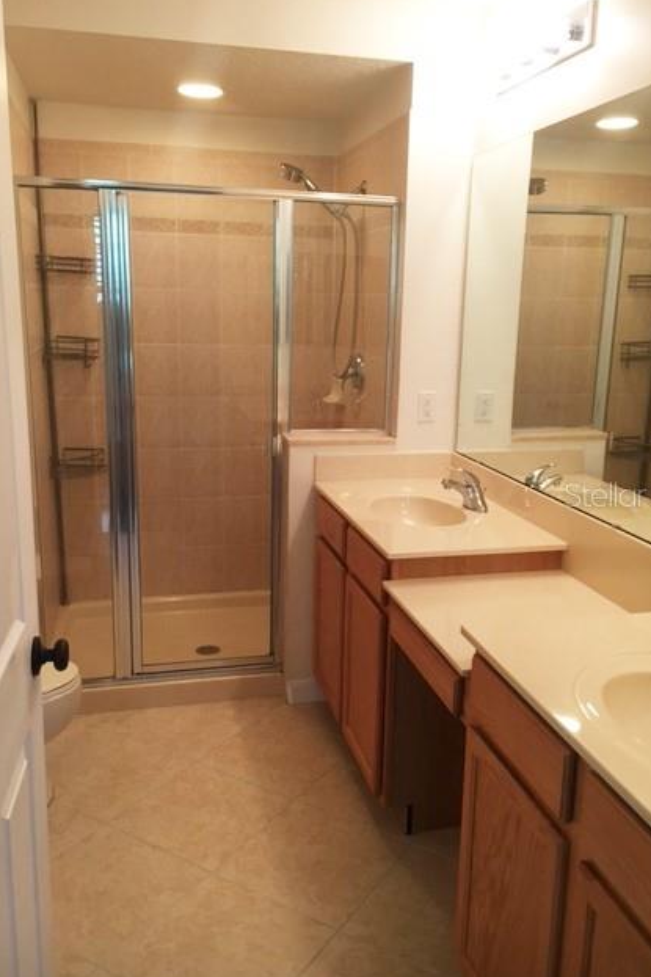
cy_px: 494
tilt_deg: -11.9
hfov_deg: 42.3
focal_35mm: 31
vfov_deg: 60.3
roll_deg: -1.2
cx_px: 336
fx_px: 841
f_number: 2.2
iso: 100
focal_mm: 4.15
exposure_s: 1/30
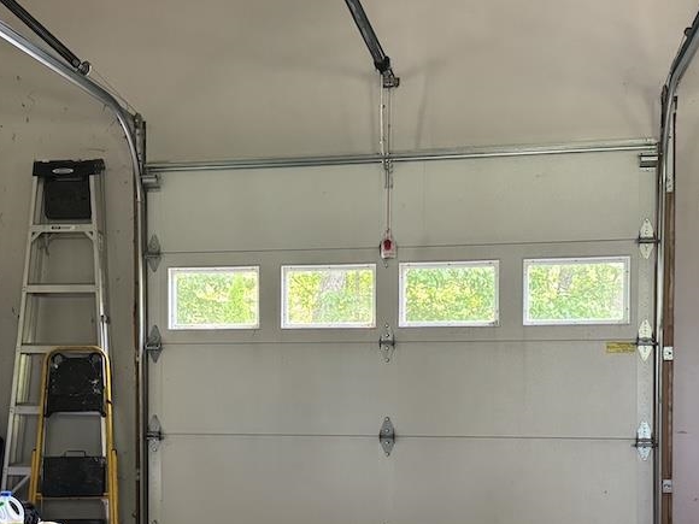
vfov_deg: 27.1
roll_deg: -0.8
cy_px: 404
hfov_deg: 36.1
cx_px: 301
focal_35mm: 53
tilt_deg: -1.5
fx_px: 1070
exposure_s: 1/60
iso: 500
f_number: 1.78
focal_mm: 6.76
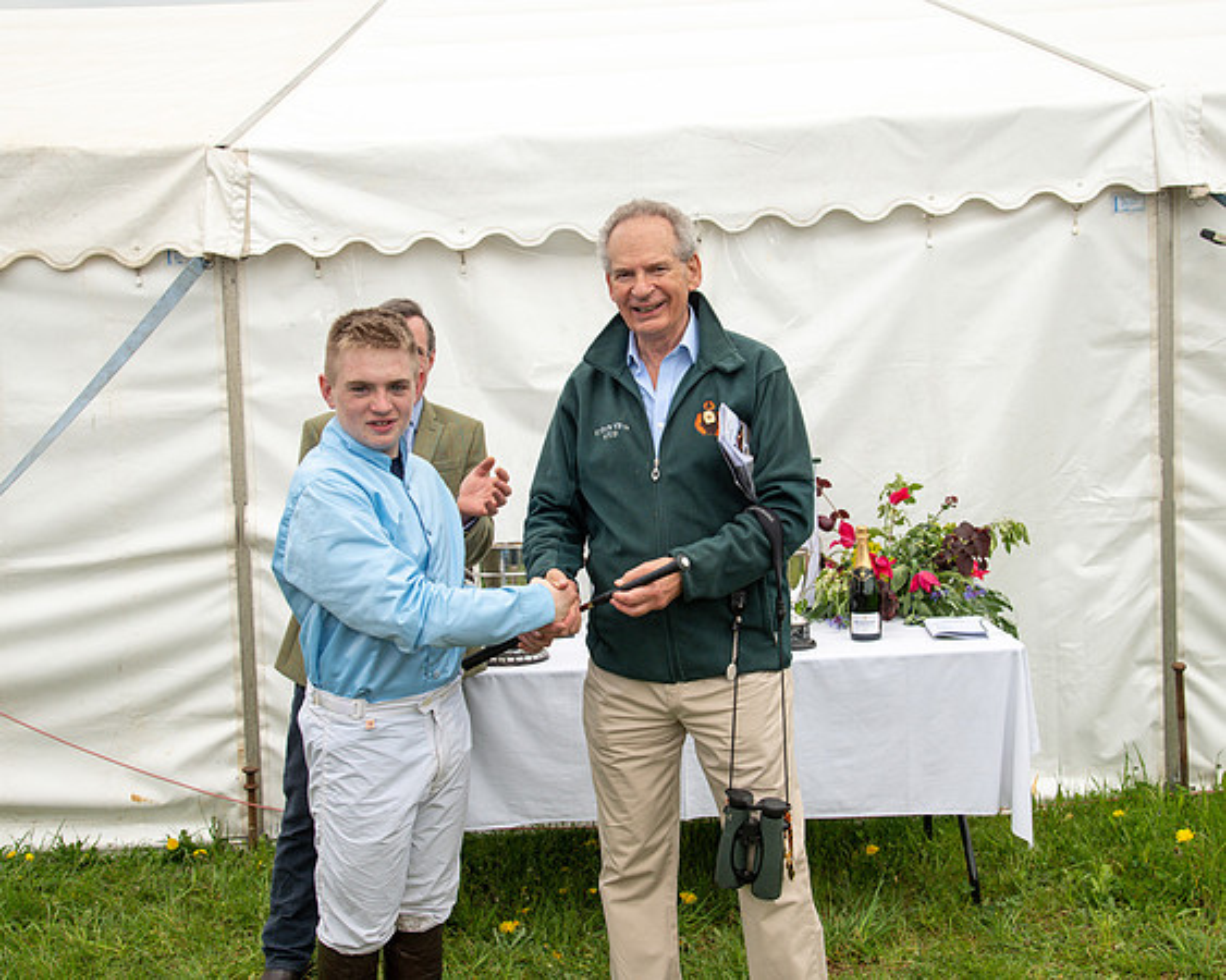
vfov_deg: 38.8
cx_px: 624
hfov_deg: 47.5
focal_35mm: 38
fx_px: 1392
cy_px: 490
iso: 400
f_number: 5.6
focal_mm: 34
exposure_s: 1/640
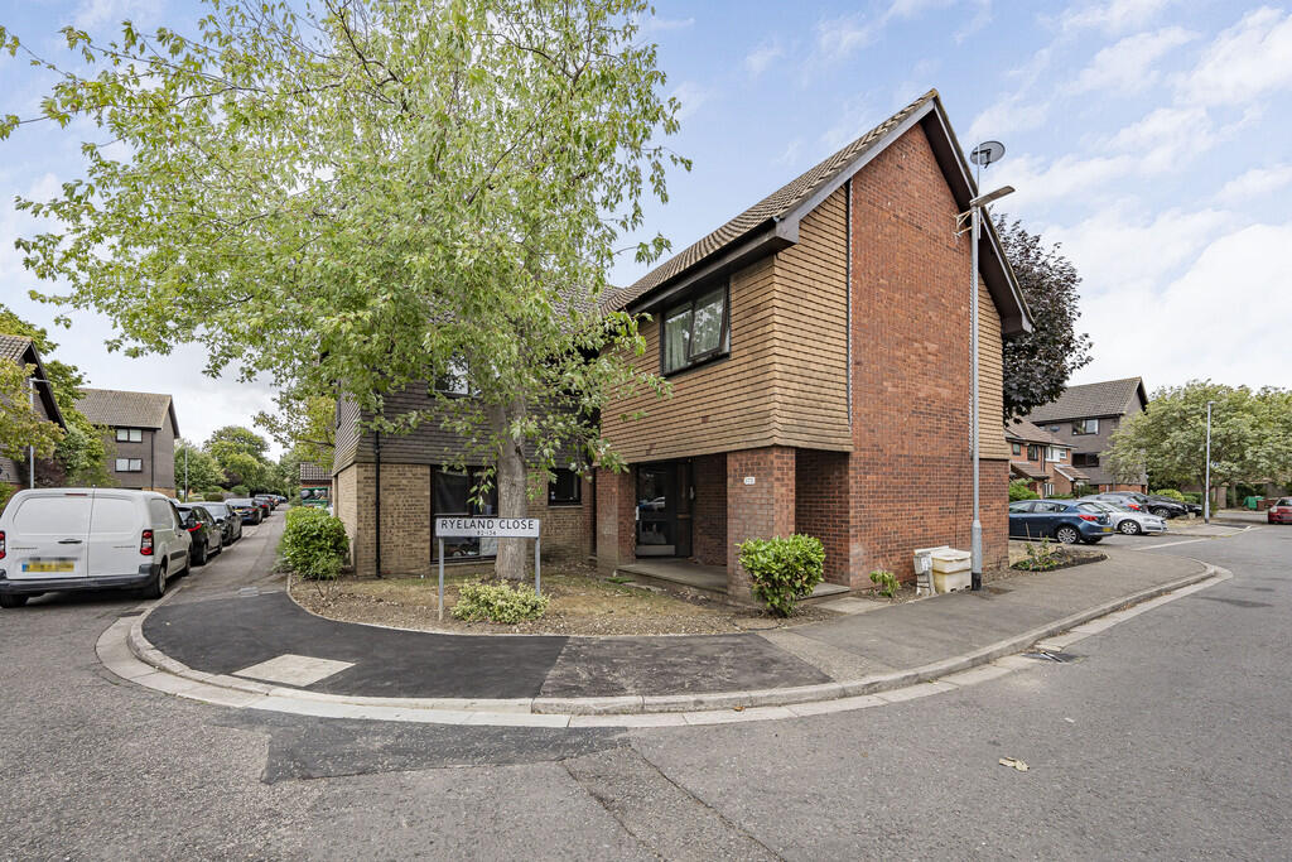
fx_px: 502
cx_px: 646
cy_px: 431
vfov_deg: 81.2
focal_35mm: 14
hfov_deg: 104.2
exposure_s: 1/160
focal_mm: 14
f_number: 9
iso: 320
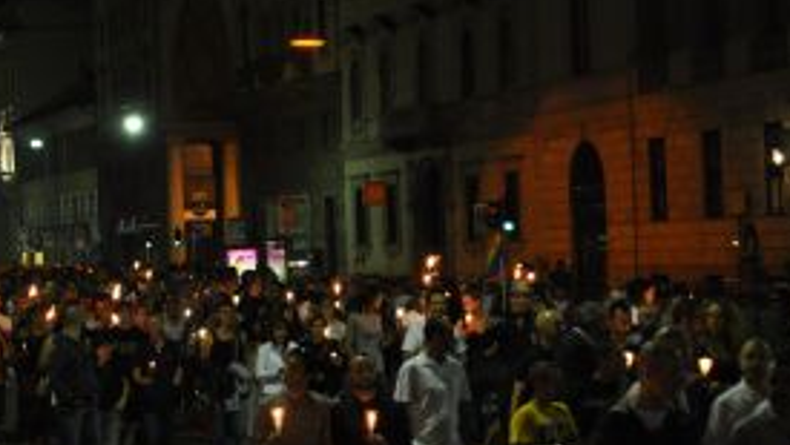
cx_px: 287
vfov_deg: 12.1
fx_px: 2095
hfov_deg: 21.3
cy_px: 224
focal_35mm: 100
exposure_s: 1/30
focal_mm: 35
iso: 1000
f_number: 5
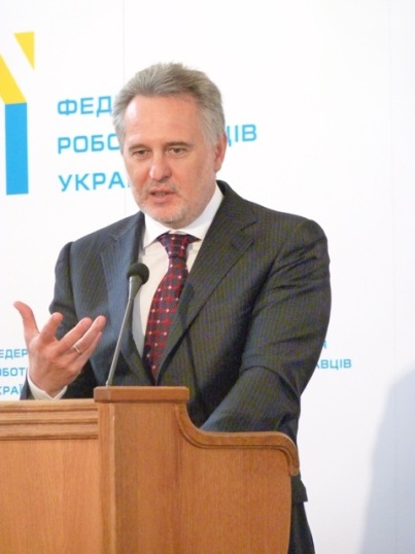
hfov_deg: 5.0
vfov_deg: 6.7
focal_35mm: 297
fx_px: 4751
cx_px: 208
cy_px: 277
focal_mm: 52.8
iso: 1250
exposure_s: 1/80
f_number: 3.7
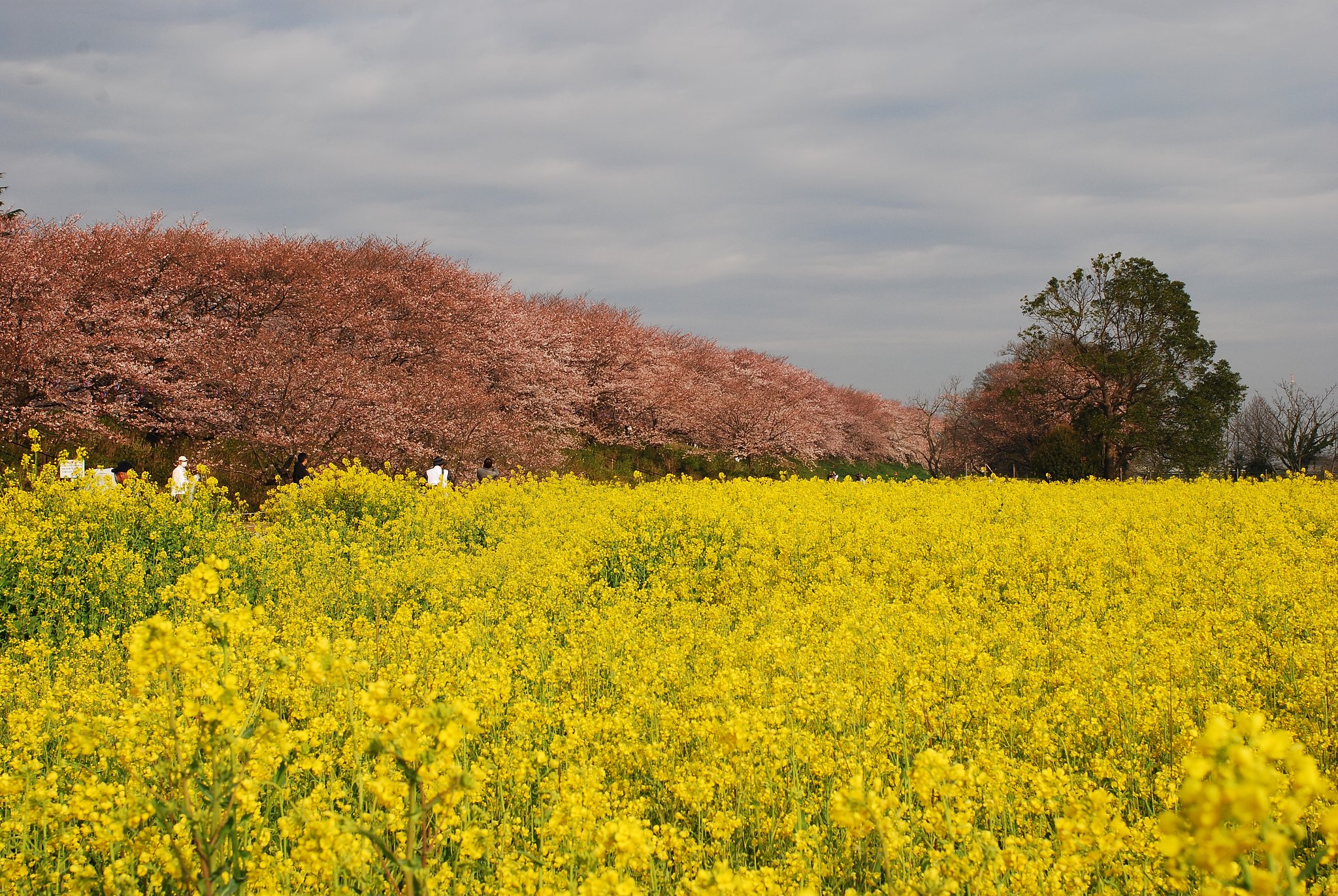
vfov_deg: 25.8
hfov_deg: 37.8
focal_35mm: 52
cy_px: 448
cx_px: 669
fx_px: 1954
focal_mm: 35
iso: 100
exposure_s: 1/160
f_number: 11
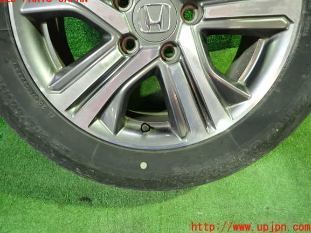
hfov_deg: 67.3
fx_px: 234
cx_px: 151
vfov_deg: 53.1
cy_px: 113
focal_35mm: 26
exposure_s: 1/30
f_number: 2
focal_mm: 4.5
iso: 500
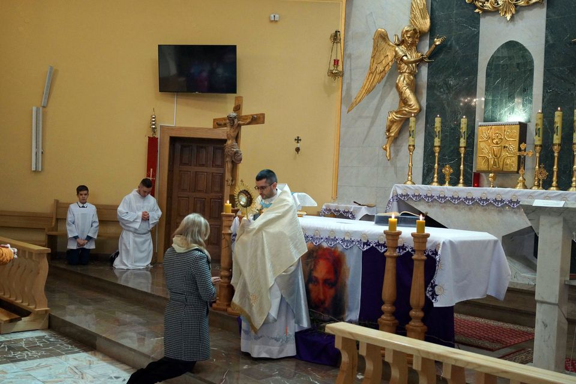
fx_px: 624
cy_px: 192
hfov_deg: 49.6
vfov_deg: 34.2
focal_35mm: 39
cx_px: 288
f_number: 4
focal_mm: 26
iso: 1000
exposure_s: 1/160
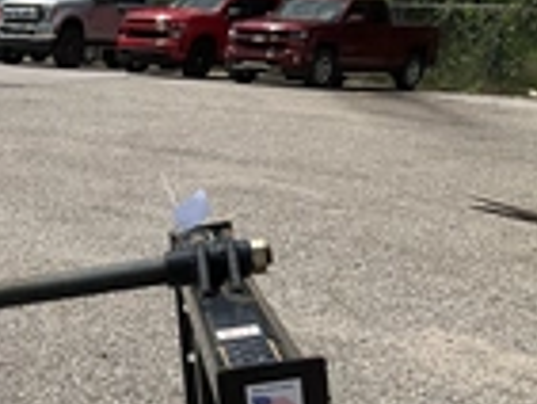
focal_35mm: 82
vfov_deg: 17.0
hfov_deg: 21.8
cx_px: -129
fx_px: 1273
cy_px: 518
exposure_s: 1/3788
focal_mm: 3
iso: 25
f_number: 1.8
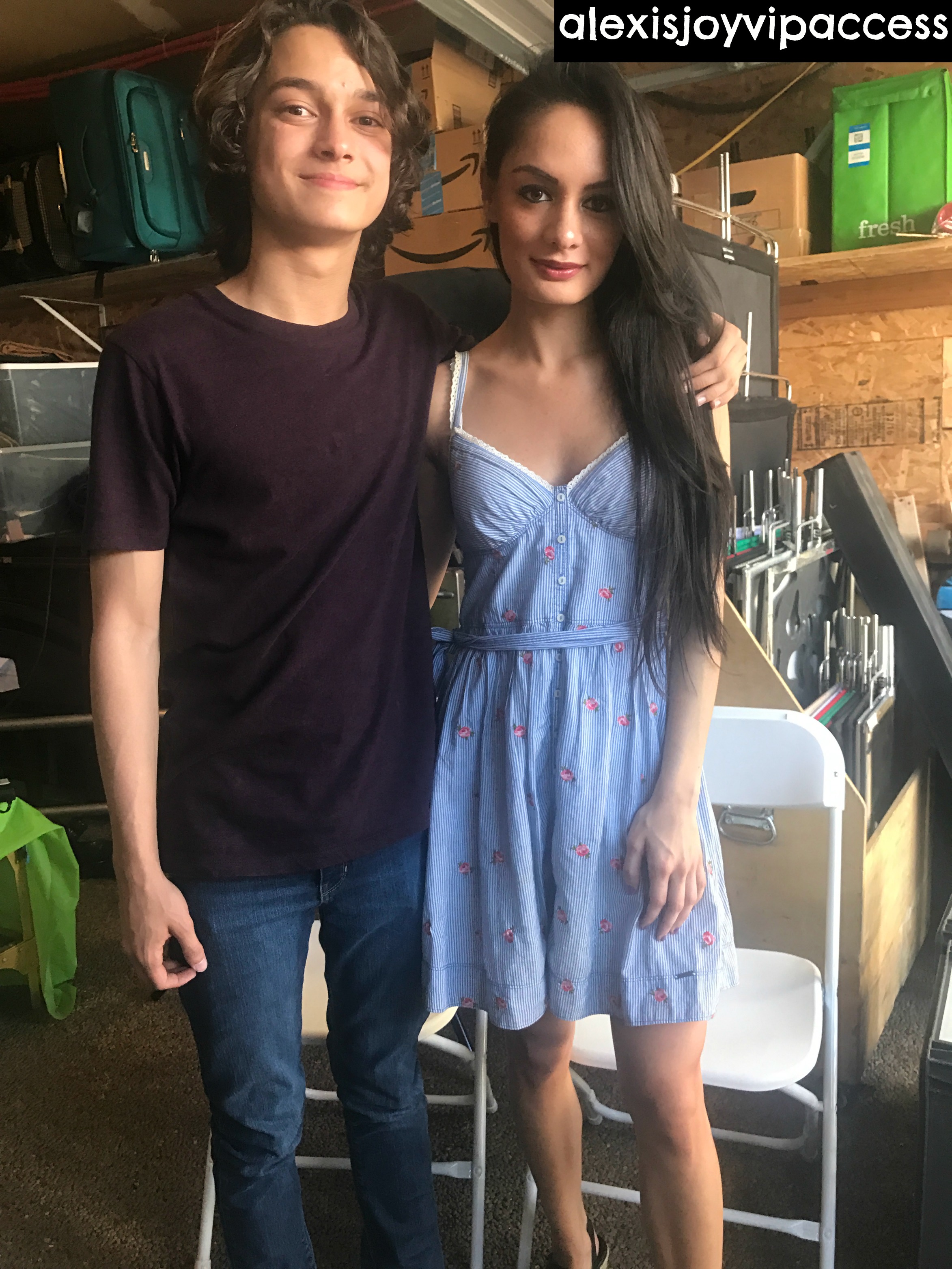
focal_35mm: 28
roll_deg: +3.6
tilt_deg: -10.3
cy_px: 634
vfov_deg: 63.4
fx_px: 1027
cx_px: 476
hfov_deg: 49.7
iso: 32
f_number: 1.8
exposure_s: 1/30
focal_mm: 3.99
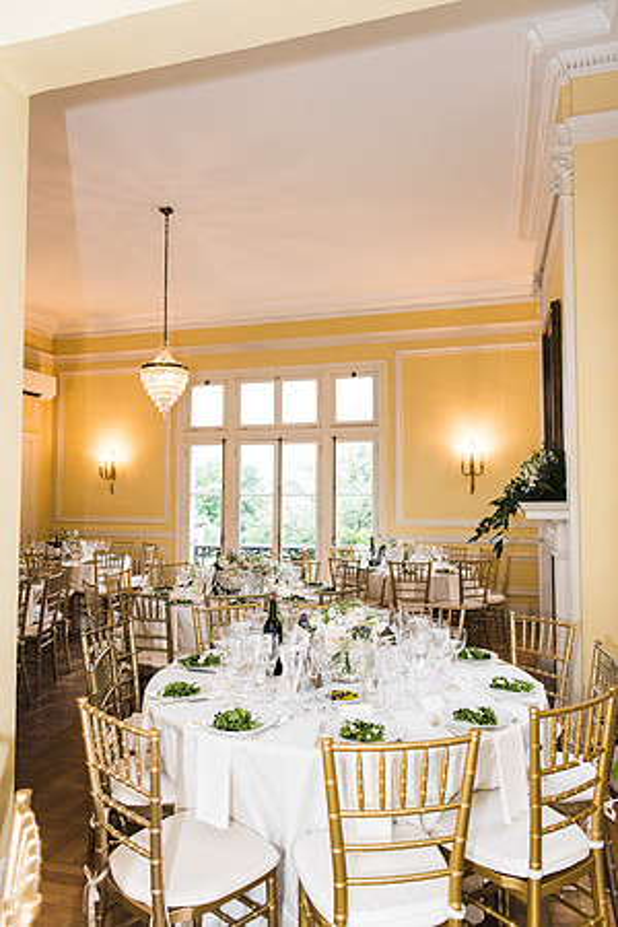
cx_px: 309
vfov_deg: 73.7
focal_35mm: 24
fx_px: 618
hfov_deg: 53.1
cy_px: 464
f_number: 2.8
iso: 640
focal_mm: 24
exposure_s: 1/200
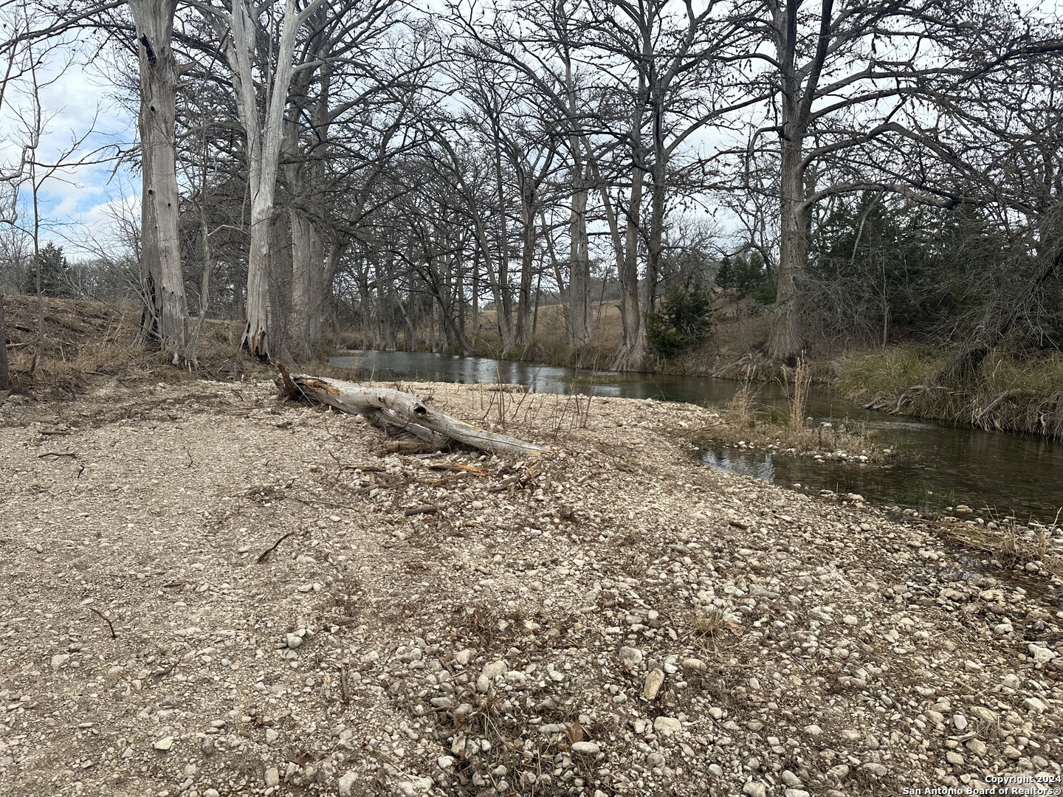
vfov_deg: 56.8
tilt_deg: -4.1
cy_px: 398
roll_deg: -0.3
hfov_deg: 71.6
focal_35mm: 24
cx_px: 532
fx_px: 737
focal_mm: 6.86
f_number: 1.78
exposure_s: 1/2525
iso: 80
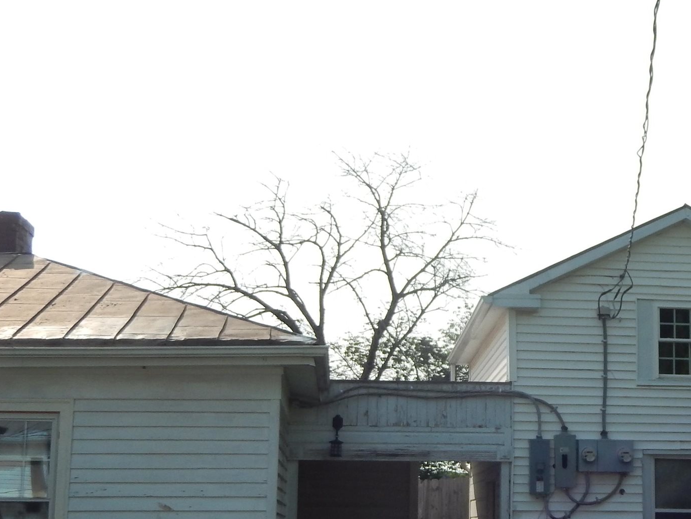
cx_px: 482
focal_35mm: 56
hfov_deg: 33.9
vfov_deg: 25.9
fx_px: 1118
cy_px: 365
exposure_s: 1/1250
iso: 125
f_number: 3.4
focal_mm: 4.5
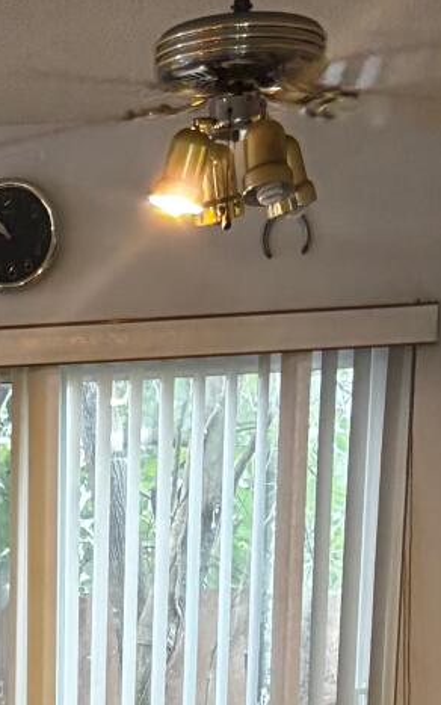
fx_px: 2268
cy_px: 1359
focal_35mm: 118
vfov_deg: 14.8
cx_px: -228
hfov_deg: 10.7
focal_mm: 5.96
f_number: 1.6
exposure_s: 1/60
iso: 320
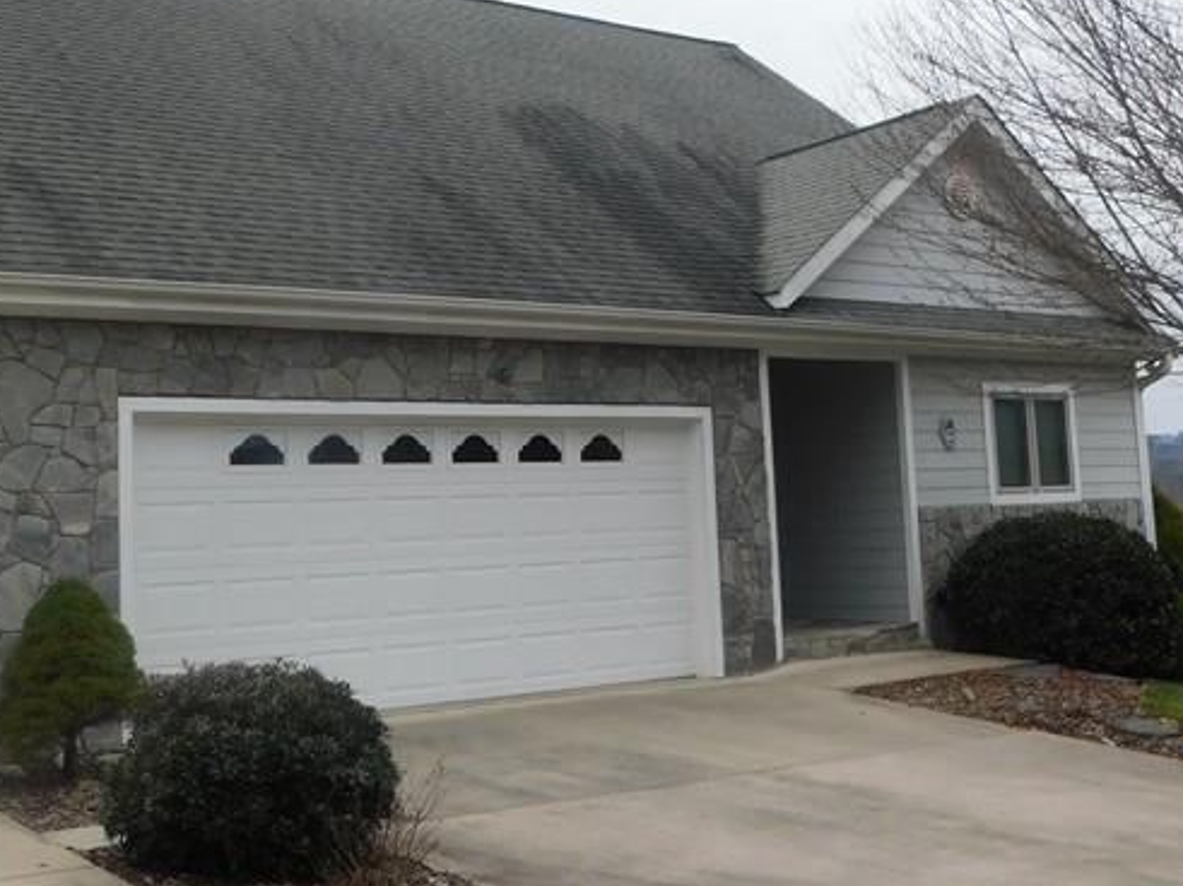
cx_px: 600
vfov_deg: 30.1
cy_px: 311
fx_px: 1640
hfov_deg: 39.7
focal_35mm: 48
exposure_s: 1/800
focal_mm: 4
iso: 125
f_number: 3
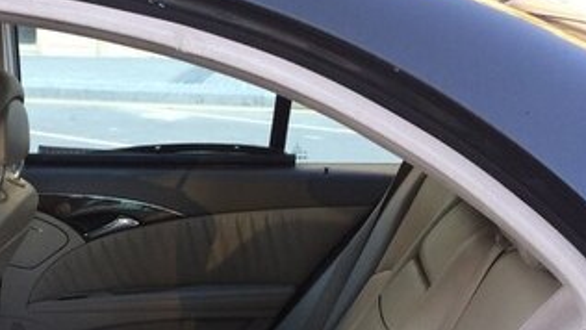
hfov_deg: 31.2
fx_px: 1026
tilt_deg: -23.2
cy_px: 435
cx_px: 135
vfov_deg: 17.1
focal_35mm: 66
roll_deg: -3.5
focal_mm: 4.15
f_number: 2.2
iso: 40
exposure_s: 1/33
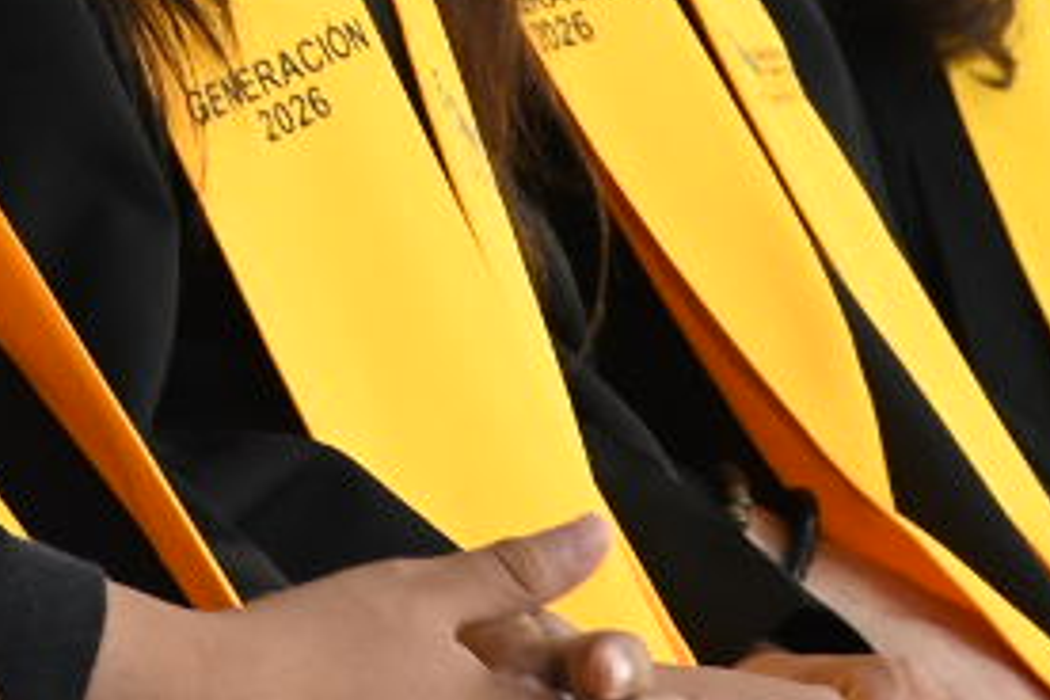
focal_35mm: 987
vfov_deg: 1.4
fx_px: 28785
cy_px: -1290
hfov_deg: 2.1
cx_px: -46
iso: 1250
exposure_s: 1/160
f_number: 8
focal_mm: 112
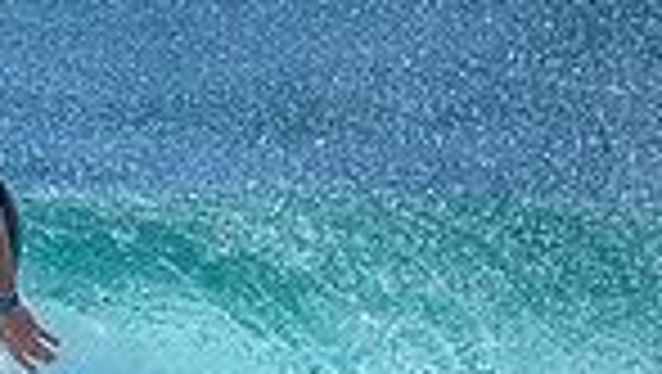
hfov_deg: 0.5
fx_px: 79660
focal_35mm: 4534
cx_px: -464
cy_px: 421
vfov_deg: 0.3
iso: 220
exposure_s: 1/2000
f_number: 6.3
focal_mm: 800
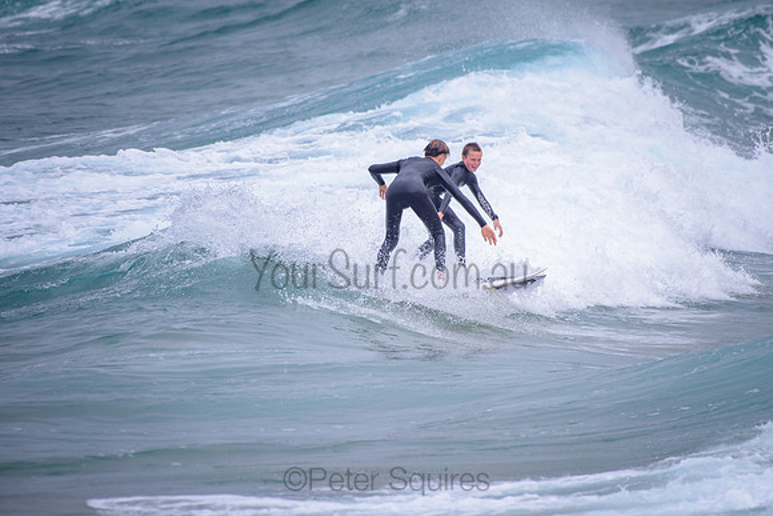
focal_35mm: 613
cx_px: 434
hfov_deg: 3.4
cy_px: 222
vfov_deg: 2.2
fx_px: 13166
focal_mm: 500
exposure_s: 1/2000
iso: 110
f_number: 5.6
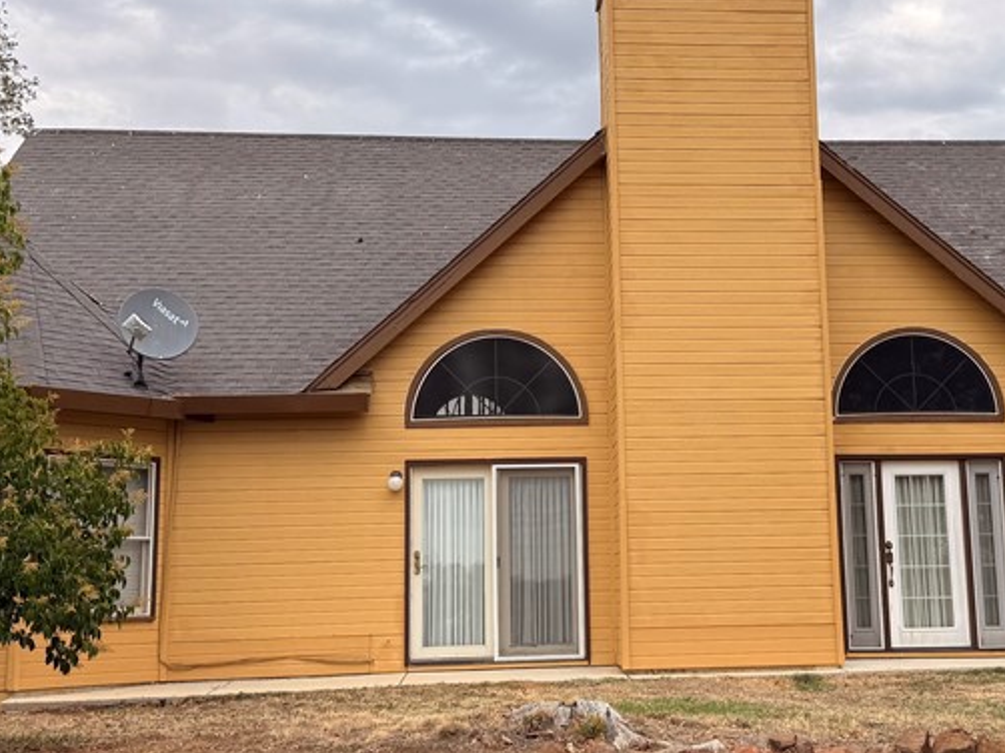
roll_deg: +0.6
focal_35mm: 49
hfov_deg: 38.7
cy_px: 376
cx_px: 621
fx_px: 1422
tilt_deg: +10.0
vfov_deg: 29.7
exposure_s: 1/1522
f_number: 1.78
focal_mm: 6.76
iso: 80
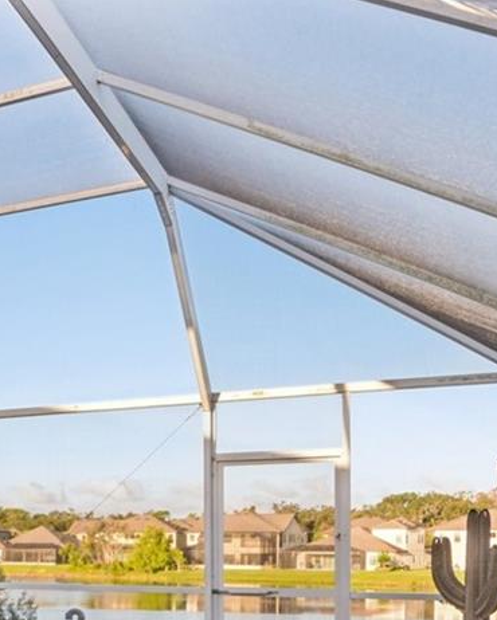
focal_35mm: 52
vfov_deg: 34.0
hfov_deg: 22.7
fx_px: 955
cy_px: 562
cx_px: -285
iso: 400
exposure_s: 1/160
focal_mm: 16
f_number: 8
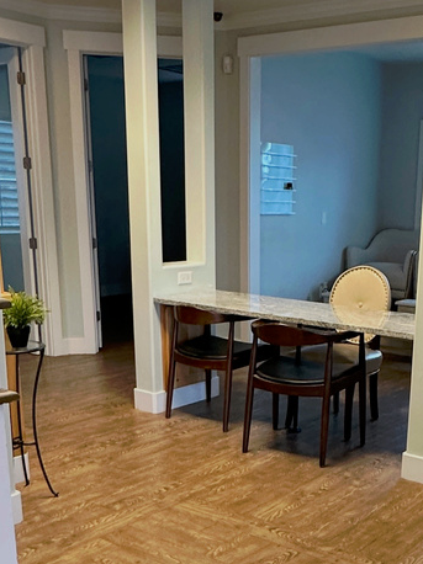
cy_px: 414
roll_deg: -2.1
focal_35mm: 47
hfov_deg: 30.4
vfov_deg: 39.5
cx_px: 313
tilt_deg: -15.1
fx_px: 766
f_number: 2.2
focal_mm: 2.22
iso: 250
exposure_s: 1/60
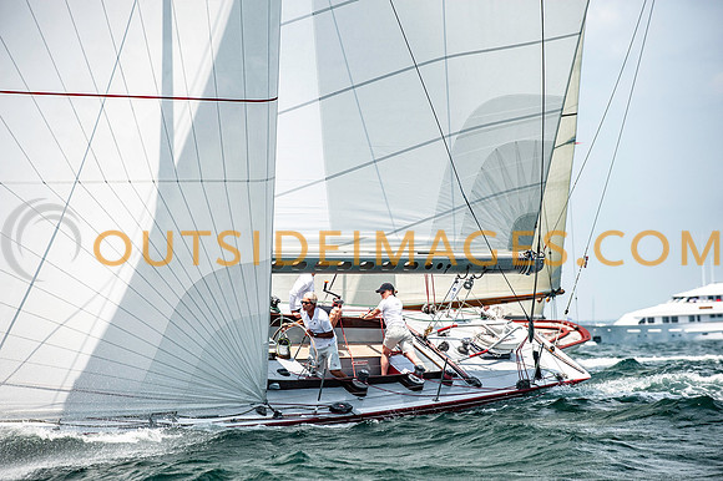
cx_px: 362
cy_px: 240
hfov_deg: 11.1
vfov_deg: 7.4
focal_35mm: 185
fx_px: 3713
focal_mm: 185
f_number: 5
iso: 320
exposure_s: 1/3200
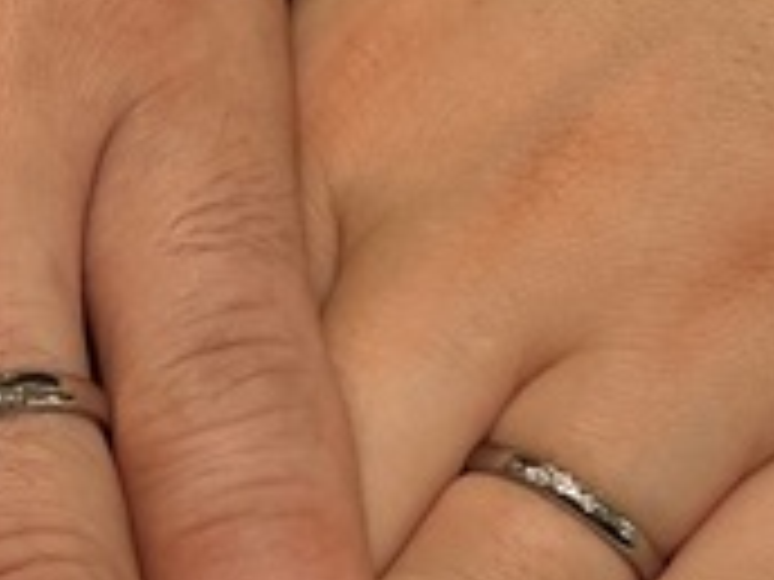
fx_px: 2258
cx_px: 148
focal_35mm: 101
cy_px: 477
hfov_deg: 19.2
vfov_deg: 14.6
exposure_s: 1/148
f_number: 1.8
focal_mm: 3
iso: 20
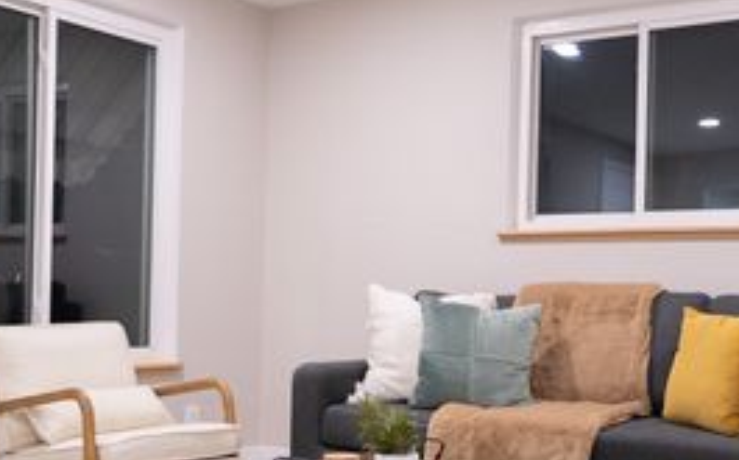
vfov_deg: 24.7
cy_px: 302
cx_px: 480
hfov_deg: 38.6
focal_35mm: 52
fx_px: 1046
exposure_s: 1/90
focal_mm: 18
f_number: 2.8
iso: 800
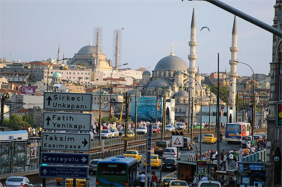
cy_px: 94
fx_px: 1432
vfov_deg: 7.5
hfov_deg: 11.2
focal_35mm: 183
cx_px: 141
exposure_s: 1/250
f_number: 4.2
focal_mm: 122
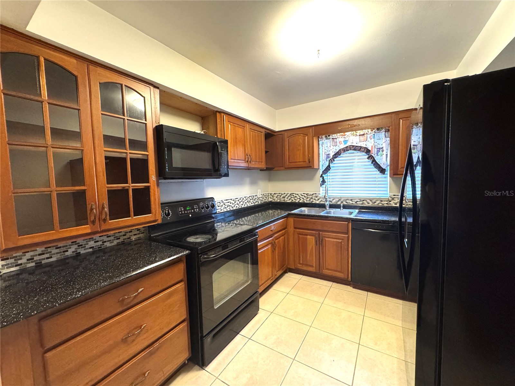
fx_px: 208
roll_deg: +1.5
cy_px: 193
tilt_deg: -4.1
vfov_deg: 85.7
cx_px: 258
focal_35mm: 14
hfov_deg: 102.1
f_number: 2.2
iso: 640
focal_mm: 2.22
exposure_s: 1/60
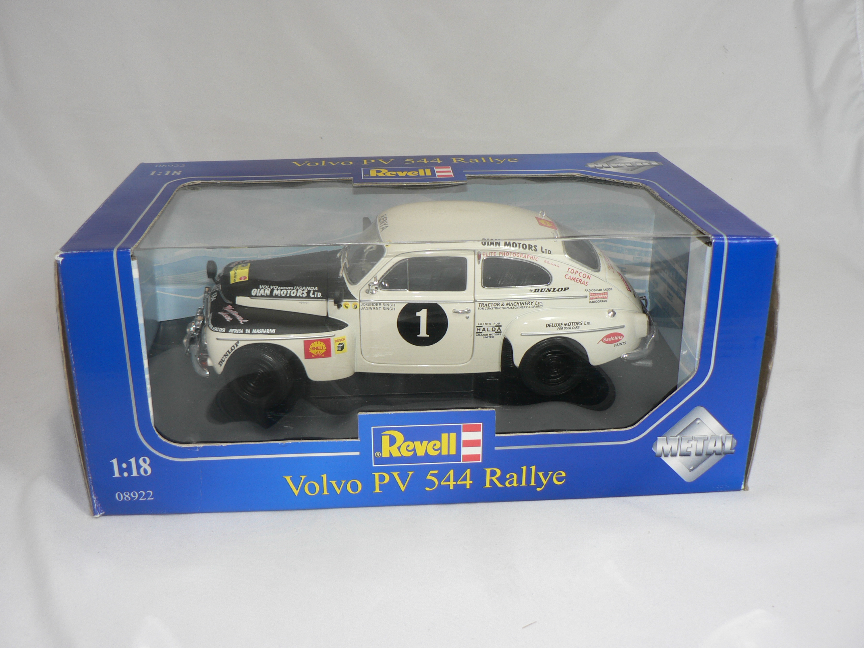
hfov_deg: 47.9
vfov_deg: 36.8
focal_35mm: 39
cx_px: 432
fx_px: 973
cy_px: 324
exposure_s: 1/60
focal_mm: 6.4
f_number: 2.8
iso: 80
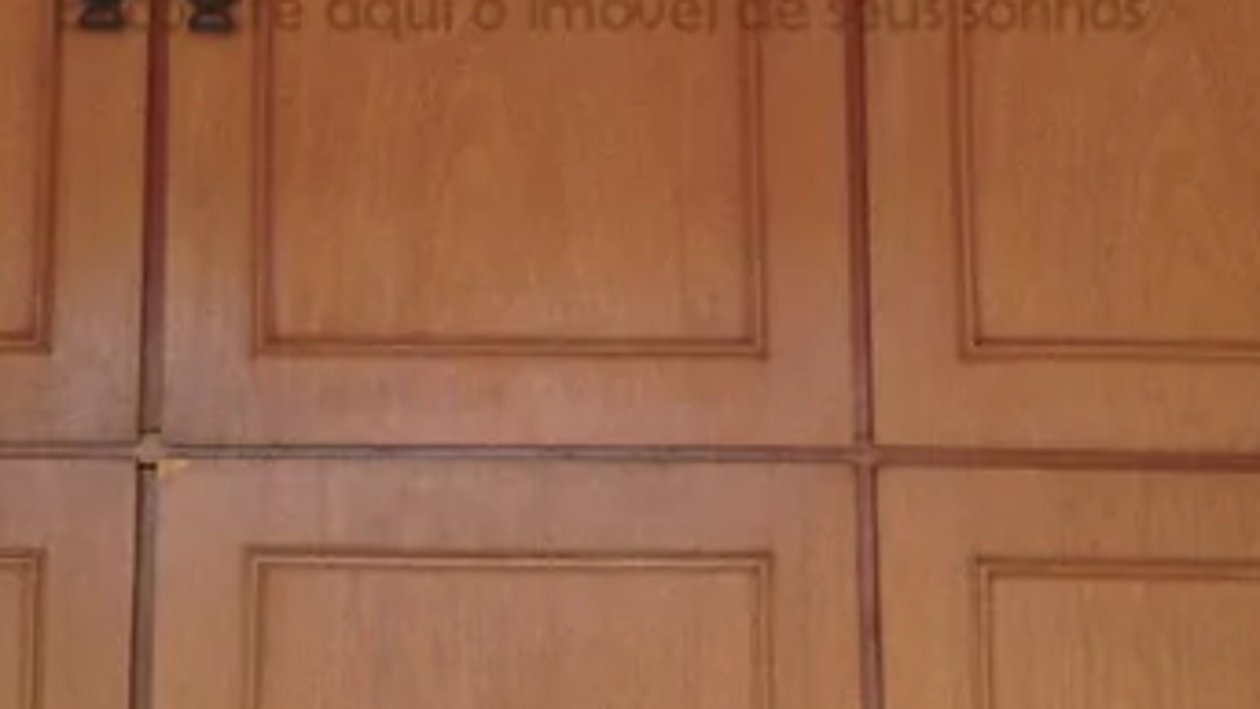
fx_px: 2974
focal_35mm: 89
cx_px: 500
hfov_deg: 23.9
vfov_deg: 13.4
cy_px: -48
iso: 50
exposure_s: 1/60
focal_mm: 4.28
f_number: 2.4
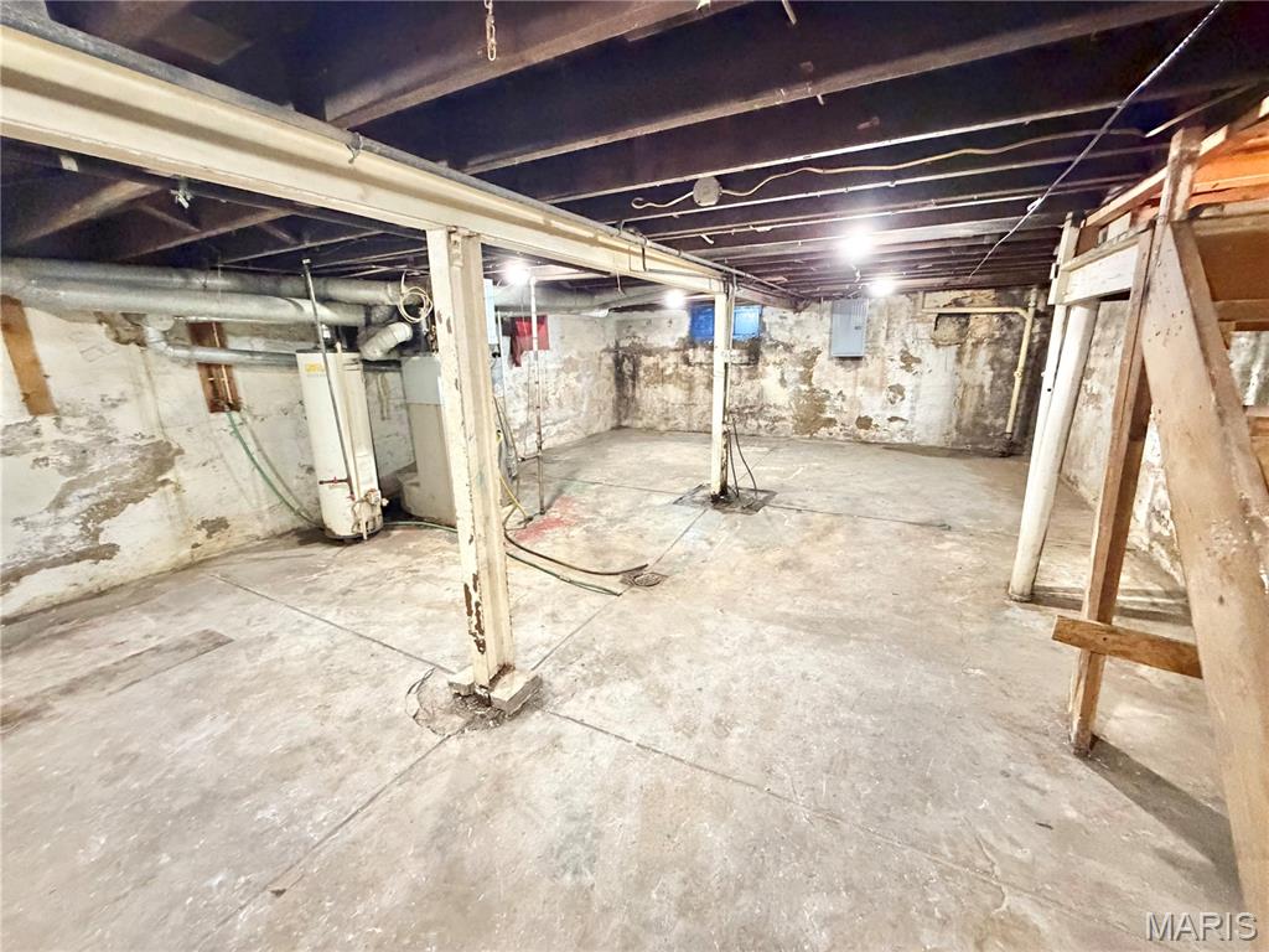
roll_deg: +0.6
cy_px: 476
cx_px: 634
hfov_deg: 102.1
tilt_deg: -14.7
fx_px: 513
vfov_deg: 85.7
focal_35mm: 14
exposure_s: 1/40
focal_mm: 2.22
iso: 1250
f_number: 2.2
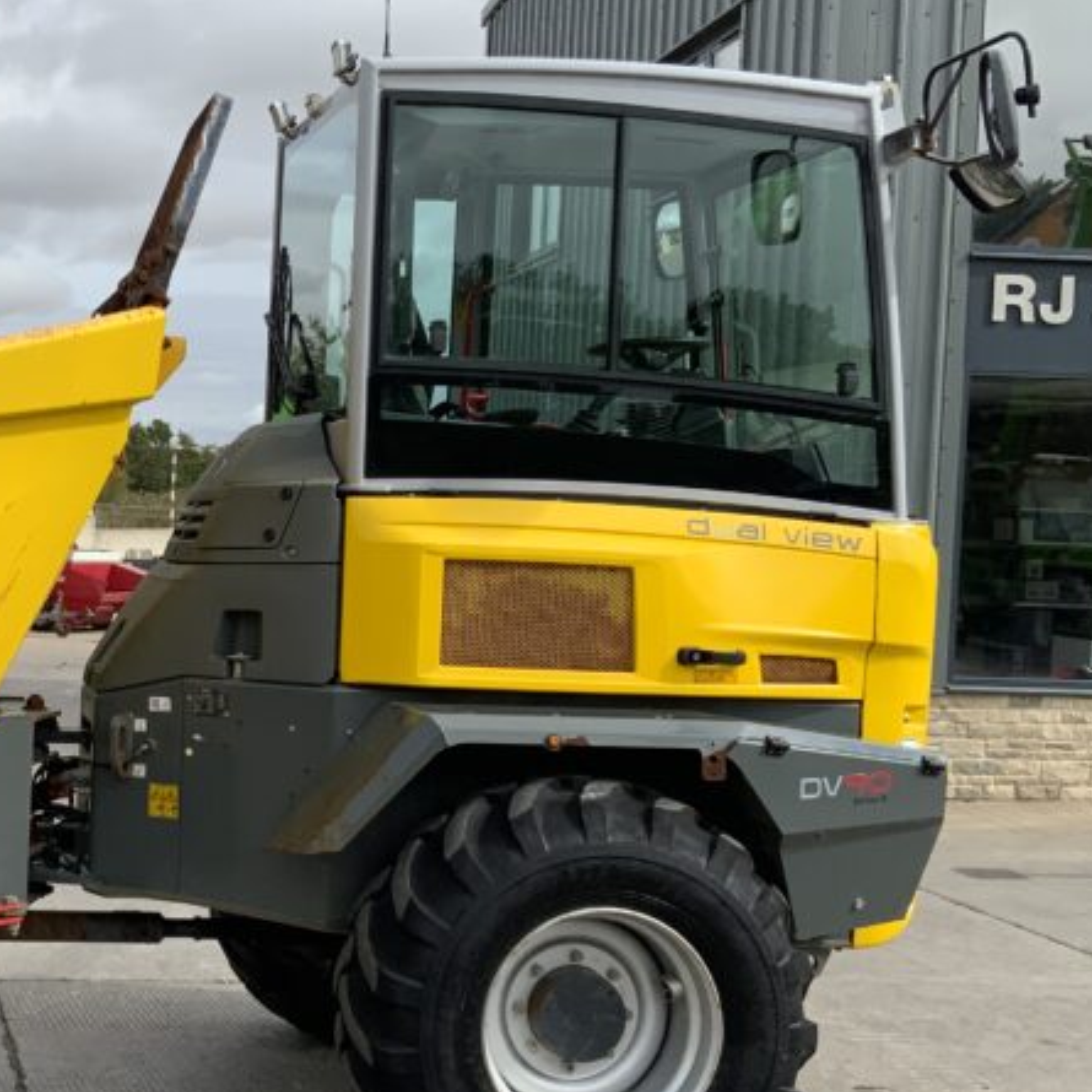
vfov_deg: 29.0
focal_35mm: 59
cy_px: 618
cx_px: 125
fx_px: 2106
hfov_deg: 28.1
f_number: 1.8
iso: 16
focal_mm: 3
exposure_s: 1/1848
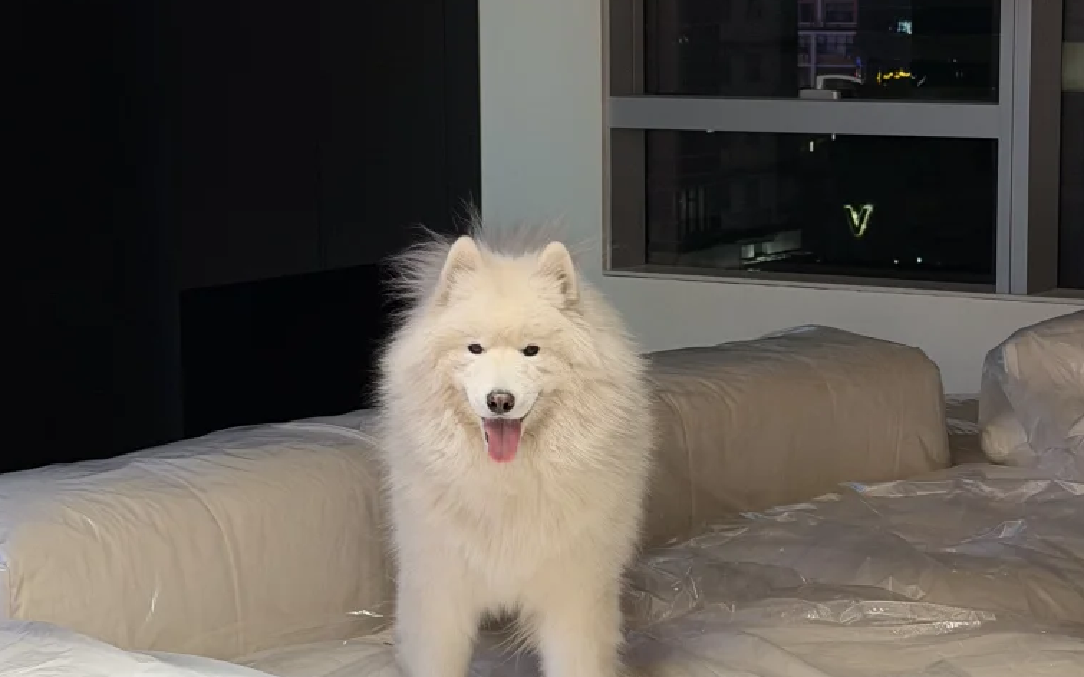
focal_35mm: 97
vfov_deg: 13.5
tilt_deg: -7.9
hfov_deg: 21.4
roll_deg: +0.5
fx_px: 2866
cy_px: 394
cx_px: 659
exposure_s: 1/50
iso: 250
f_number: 1.78
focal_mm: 6.76
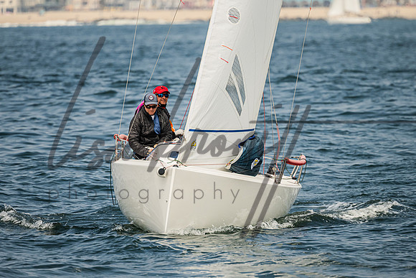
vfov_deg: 2.6
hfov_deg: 3.9
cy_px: 129
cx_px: 210
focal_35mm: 534
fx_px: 6173
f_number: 5.6
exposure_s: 1/4000
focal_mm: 400
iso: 450
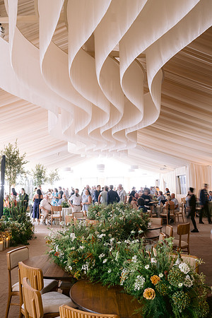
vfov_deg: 54.4
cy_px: 159
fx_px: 309
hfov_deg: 37.9
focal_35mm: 35
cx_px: 106
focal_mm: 35
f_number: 10
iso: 400
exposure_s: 1/4
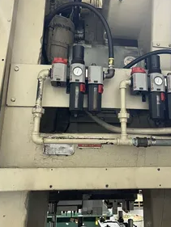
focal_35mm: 37
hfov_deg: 38.5
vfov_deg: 49.8
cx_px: 106
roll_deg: +0.5
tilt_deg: +17.5
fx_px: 244
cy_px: 91
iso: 200
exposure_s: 1/60
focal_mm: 5.1
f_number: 1.6
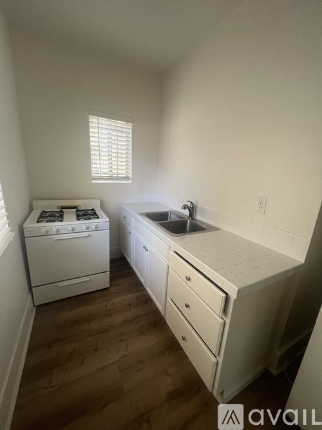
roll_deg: -2.2
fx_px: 161
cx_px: 161
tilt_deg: -14.3
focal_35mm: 13
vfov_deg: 106.2
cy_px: 215
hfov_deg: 89.9
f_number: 1.8
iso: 160
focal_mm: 1.57
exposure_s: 1/99
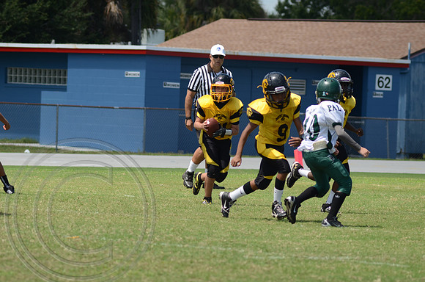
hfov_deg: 6.9
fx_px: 3534
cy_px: 141
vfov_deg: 4.6
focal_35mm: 300
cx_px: 212
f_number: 6.3
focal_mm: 200
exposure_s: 1/800
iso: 200
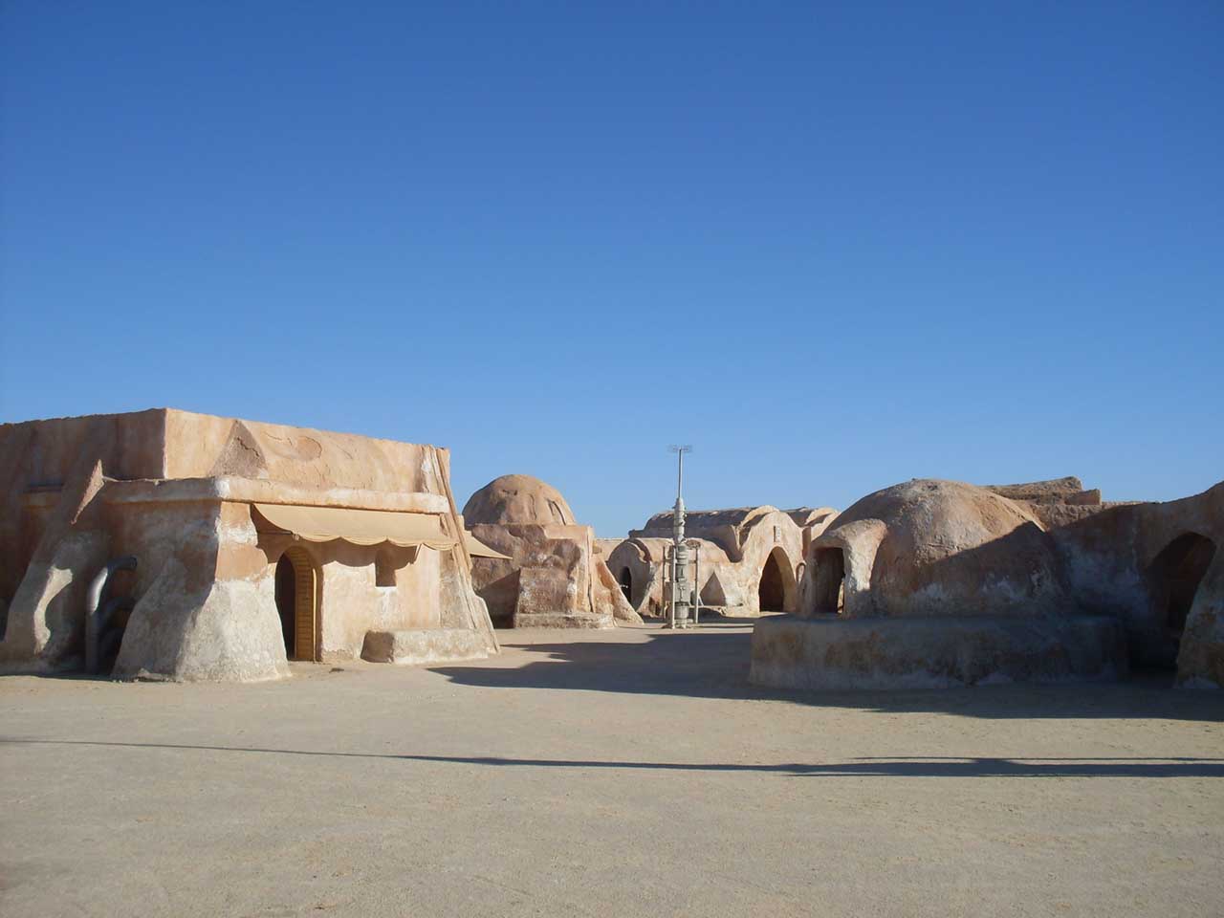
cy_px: 459
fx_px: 1344
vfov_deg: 37.7
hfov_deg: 49.0
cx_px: 612
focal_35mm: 38
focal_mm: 6.3
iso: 80
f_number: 8.4
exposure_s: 1/350
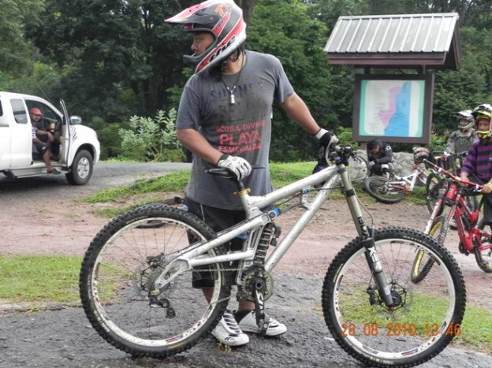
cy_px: 184
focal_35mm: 58
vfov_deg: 25.2
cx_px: 246
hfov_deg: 33.3
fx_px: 824
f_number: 4.5
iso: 160
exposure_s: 1/199
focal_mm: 10.3
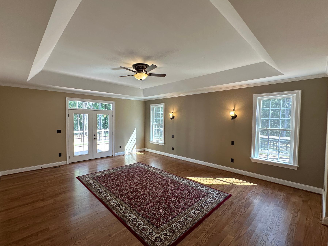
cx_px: 143
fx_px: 152
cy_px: 124
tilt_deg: -4.4
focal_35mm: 16
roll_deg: -0.7
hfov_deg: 94.0
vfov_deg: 78.1
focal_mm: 2.22
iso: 80
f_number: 2.2
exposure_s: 1/120
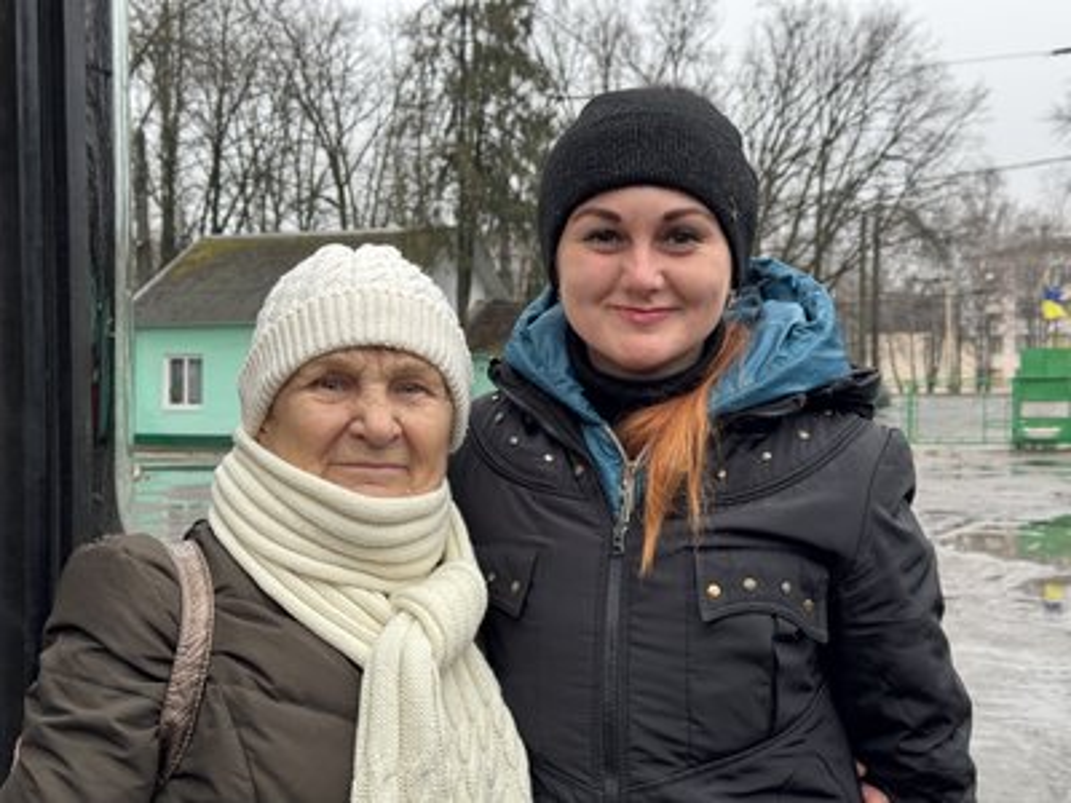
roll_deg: +0.2
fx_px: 1485
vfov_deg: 30.3
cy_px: 402
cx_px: 536
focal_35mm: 48
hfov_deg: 39.7
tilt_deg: +0.0
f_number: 1.78
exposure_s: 1/142
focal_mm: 6.76
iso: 50
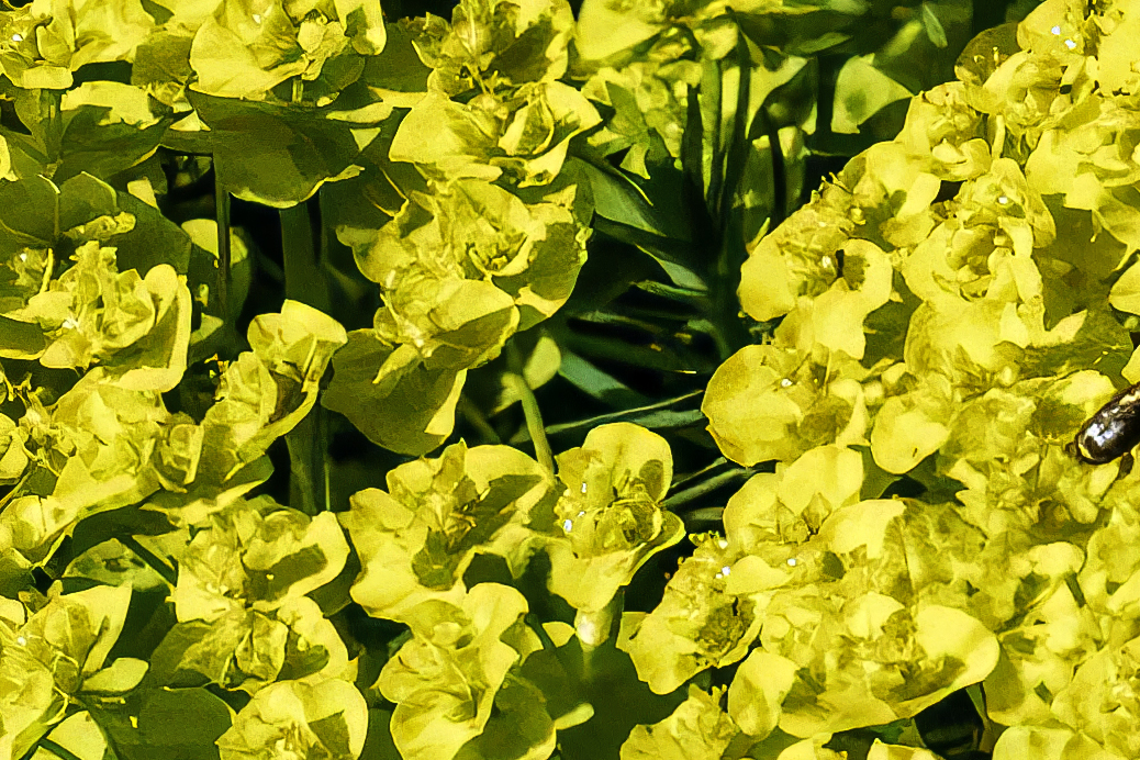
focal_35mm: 835
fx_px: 26440
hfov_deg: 2.4
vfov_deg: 1.6
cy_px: 1057
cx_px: 4517
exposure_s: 1/3200
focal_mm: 105
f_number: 29
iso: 16000
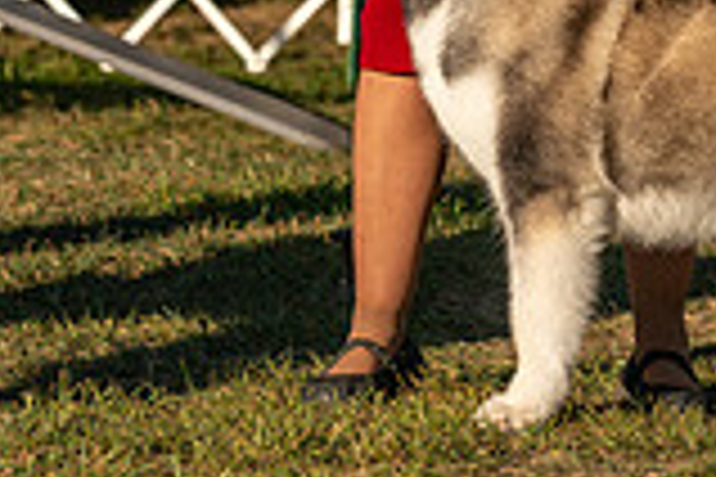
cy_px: -290
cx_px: 585
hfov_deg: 4.7
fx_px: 8651
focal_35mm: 435
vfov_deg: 3.1
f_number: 4.5
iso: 160
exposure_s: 1/1250
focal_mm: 119
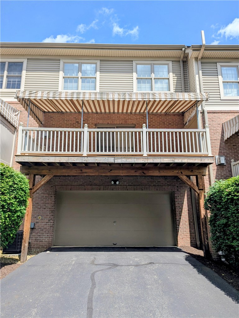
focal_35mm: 24
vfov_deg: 71.5
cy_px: 159
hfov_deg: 56.9
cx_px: 120
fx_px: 220
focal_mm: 6.81
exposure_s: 1/1508
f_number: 1.85
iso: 44
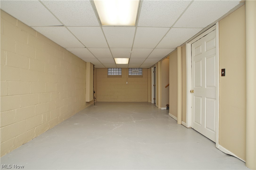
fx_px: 117
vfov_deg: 72.0
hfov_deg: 95.0
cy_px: 85
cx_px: 128
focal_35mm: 16
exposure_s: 1/100
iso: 320
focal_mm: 11
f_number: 4.5
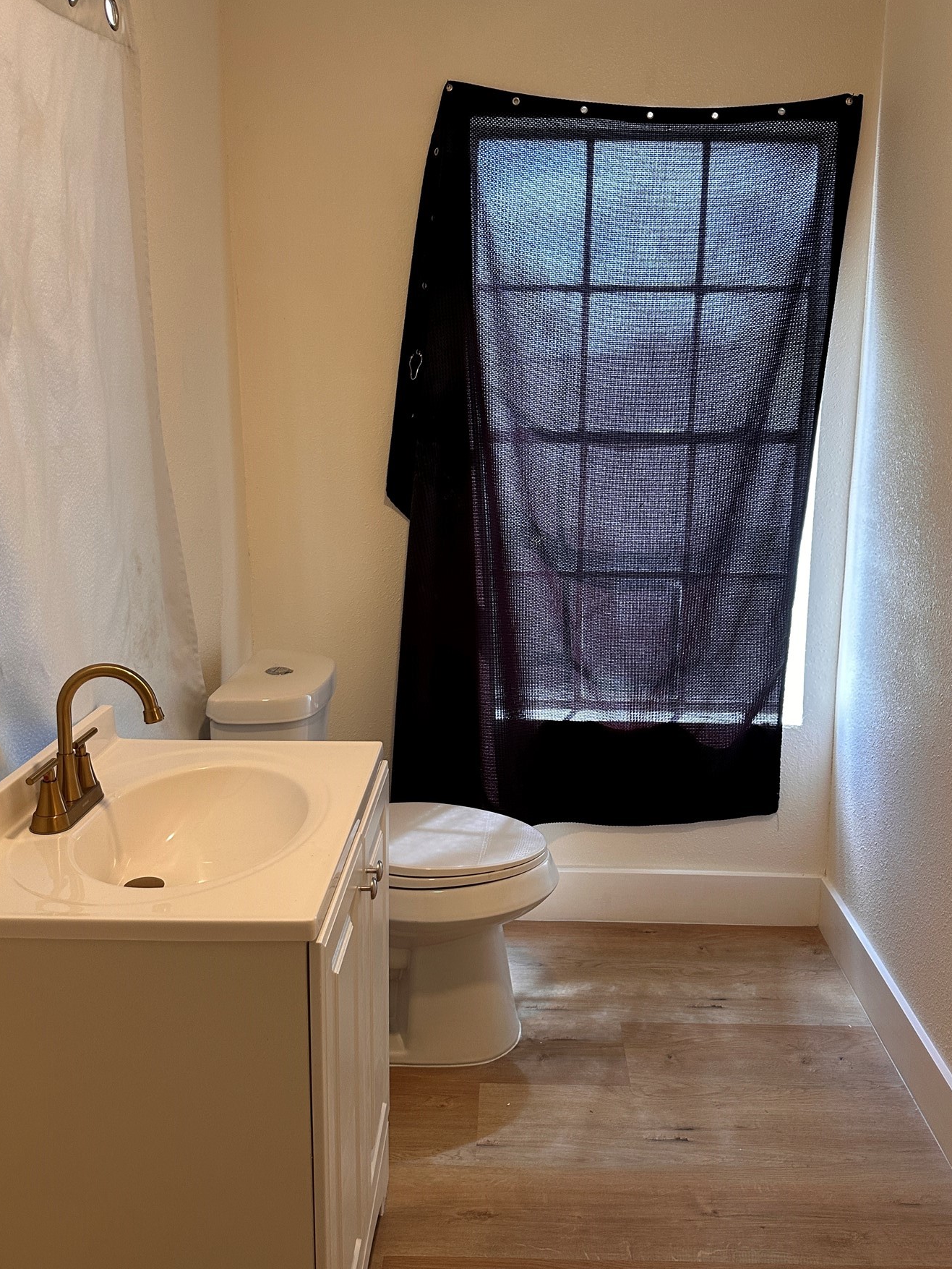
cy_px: 598
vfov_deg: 63.4
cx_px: 499
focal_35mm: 28
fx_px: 1026
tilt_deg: -11.2
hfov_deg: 49.7
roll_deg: -1.2
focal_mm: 6.86
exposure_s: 1/121
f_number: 1.78
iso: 200
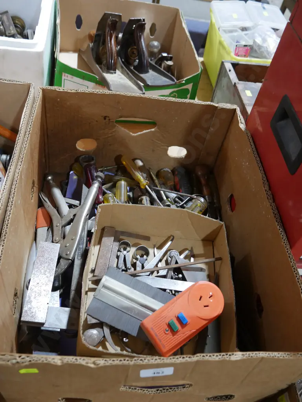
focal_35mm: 32
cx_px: 151
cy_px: 201
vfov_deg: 56.8
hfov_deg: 44.2
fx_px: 372
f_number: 3.6
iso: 500
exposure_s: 1/60
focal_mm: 16
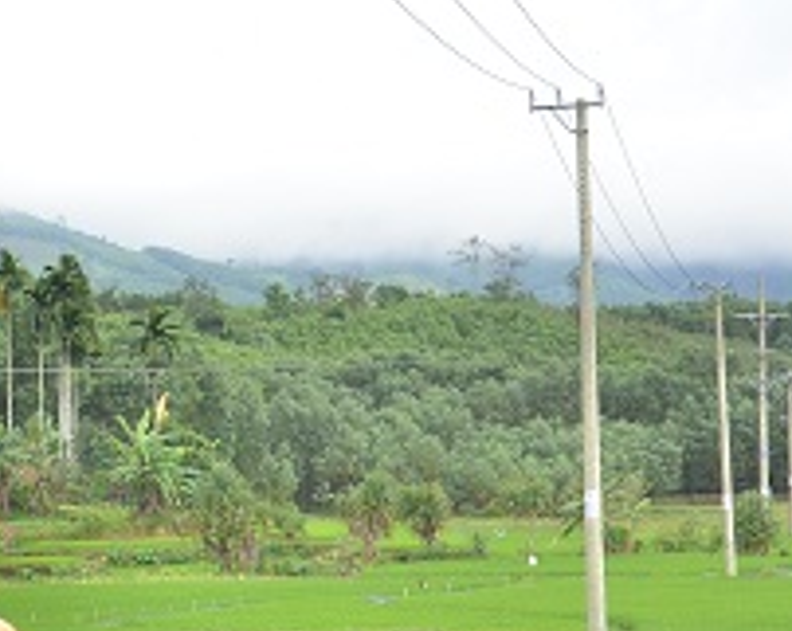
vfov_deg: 9.7
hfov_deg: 11.8
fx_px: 3710
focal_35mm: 159
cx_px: -322
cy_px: 357
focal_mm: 35
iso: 250
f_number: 4.5
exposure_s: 1/640
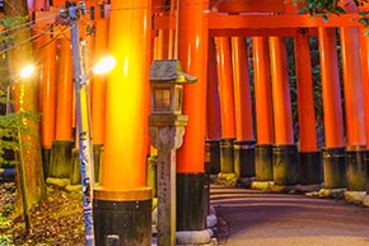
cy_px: -43
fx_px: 1178
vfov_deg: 11.7
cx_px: 257
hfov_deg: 17.7
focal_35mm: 115
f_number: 8
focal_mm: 37
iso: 160
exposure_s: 20
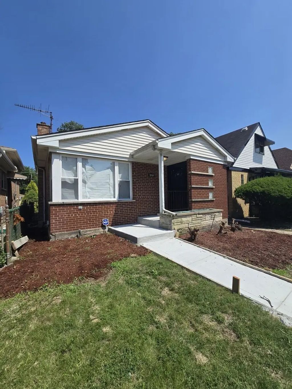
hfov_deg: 89.9
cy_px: 194
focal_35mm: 13
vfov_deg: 106.2
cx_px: 146
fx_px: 146
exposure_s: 1/2985
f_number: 2.2
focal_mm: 2.2
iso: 50
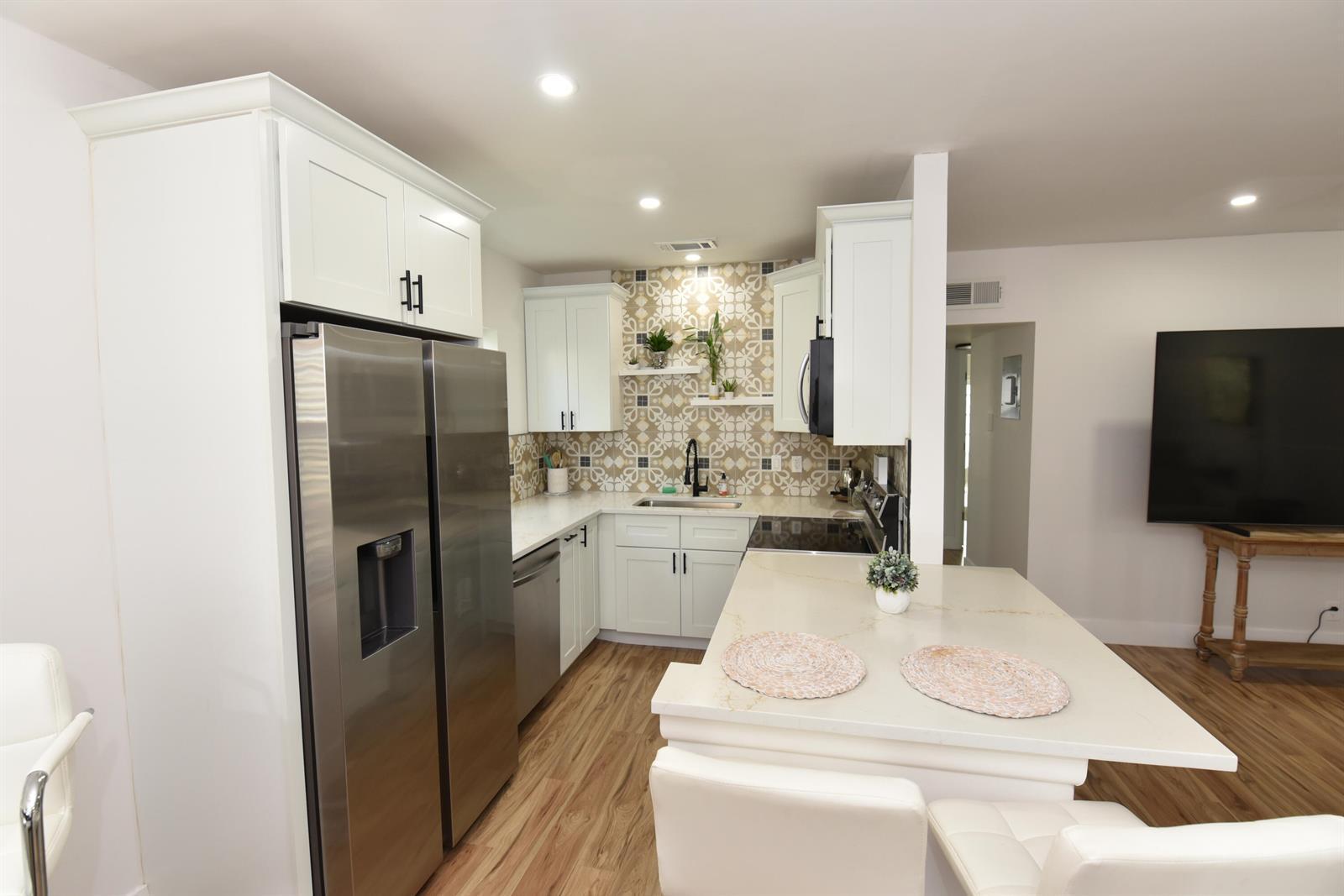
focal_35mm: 15
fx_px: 560
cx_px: 672
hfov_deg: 100.4
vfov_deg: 77.3
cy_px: 448
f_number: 4.5
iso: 800
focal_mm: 15
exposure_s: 1/80
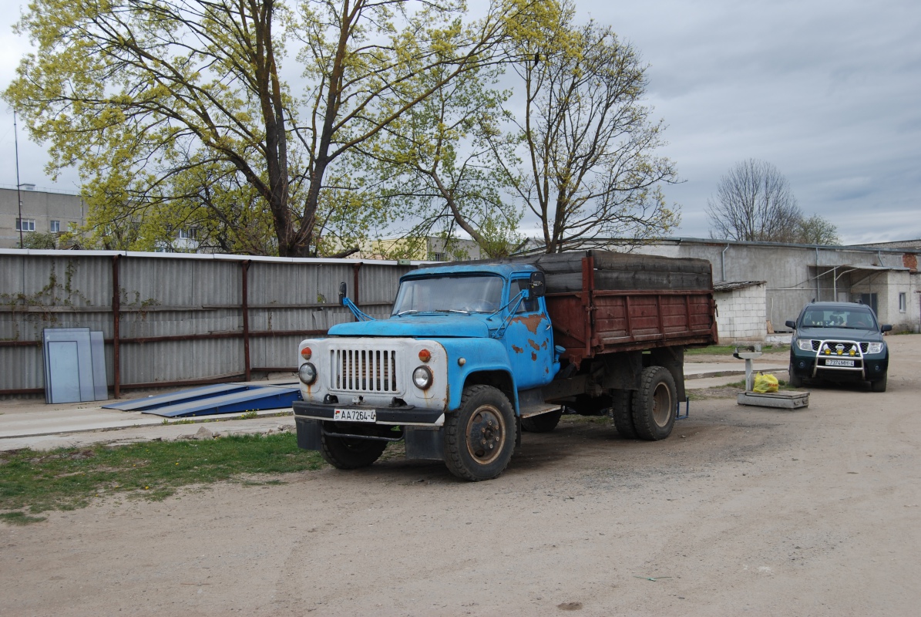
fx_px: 999
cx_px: 460
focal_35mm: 39
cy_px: 308
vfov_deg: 34.3
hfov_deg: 49.5
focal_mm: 26
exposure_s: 1/125
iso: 125
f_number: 5.6
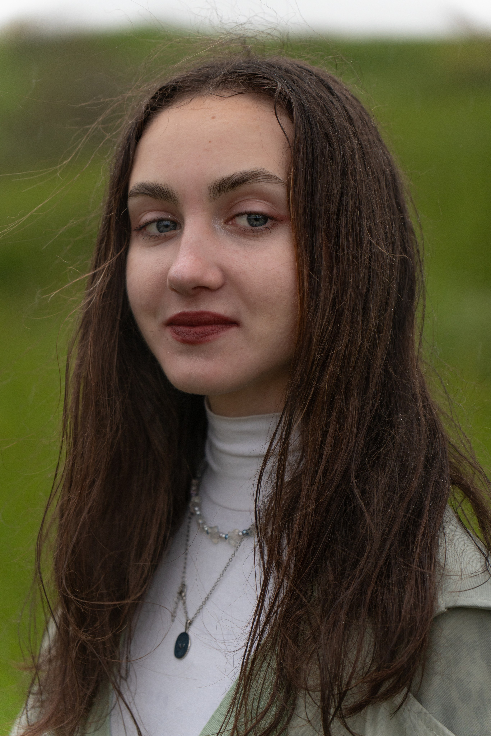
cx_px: 246
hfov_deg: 13.0
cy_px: 368
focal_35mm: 105
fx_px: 2148
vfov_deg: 19.5
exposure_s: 1/320
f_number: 2.8
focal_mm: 70
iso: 320
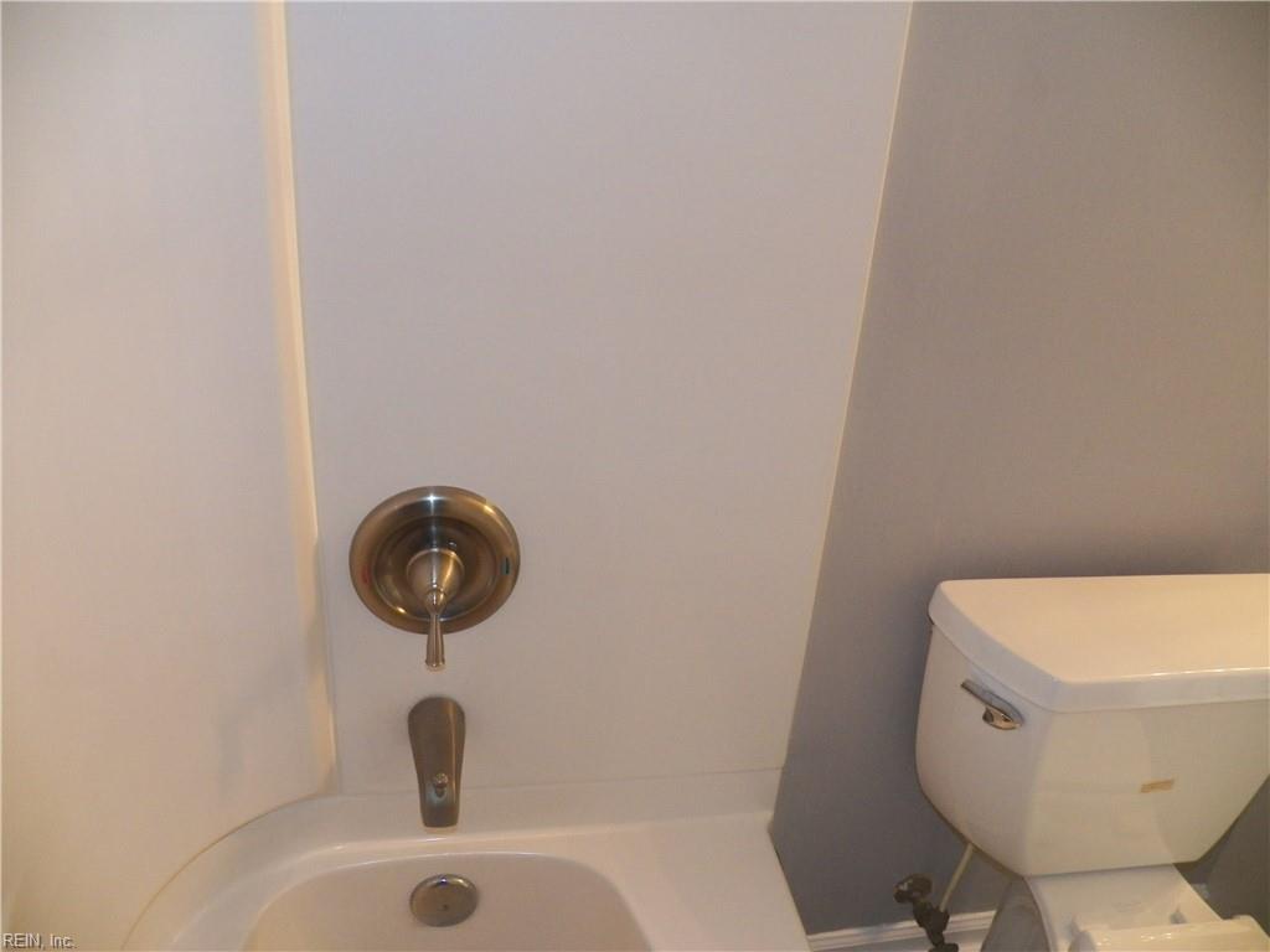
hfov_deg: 63.4
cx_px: 635
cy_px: 476
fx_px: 1027
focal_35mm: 28
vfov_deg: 49.7
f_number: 2.8
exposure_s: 1/30
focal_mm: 4.9
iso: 400
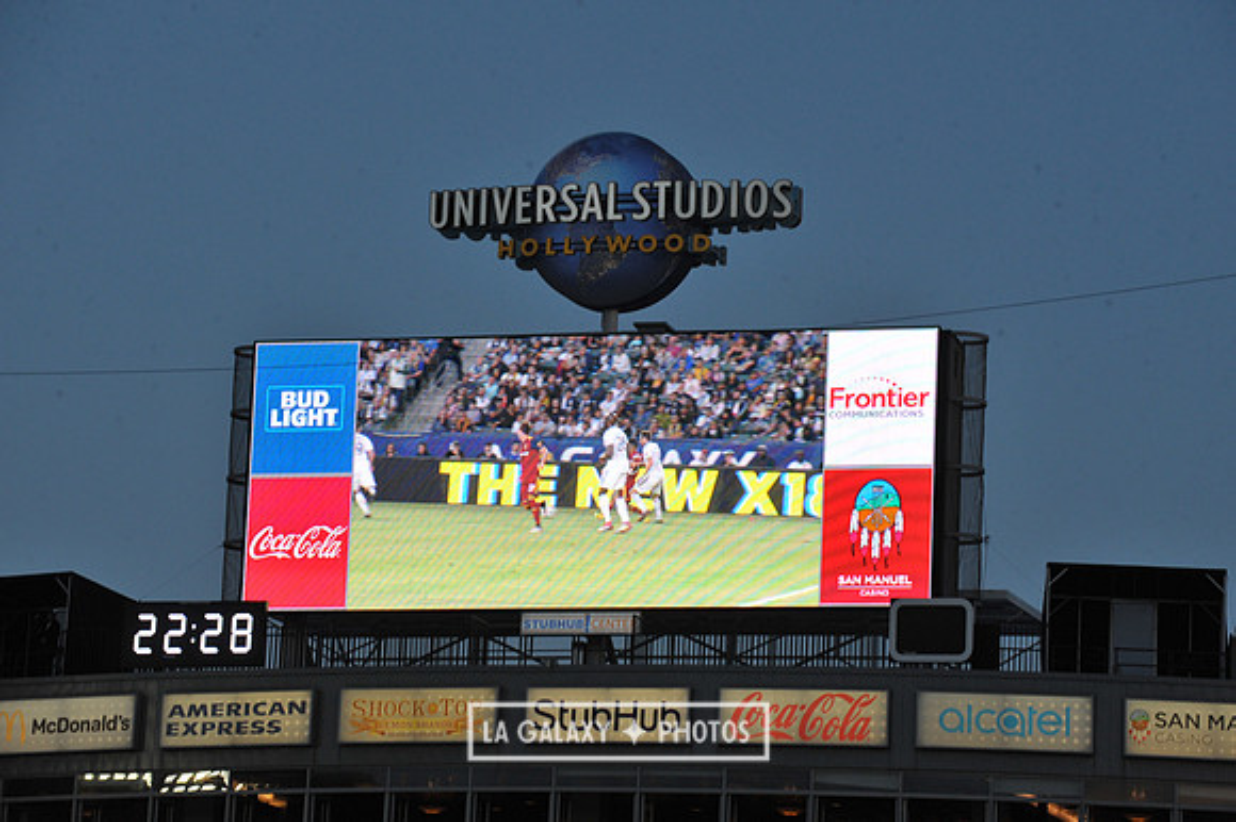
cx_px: 618
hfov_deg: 12.8
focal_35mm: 160
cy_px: 411
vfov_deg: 8.6
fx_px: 5490
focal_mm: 160
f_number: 11
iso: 1250
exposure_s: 1/500
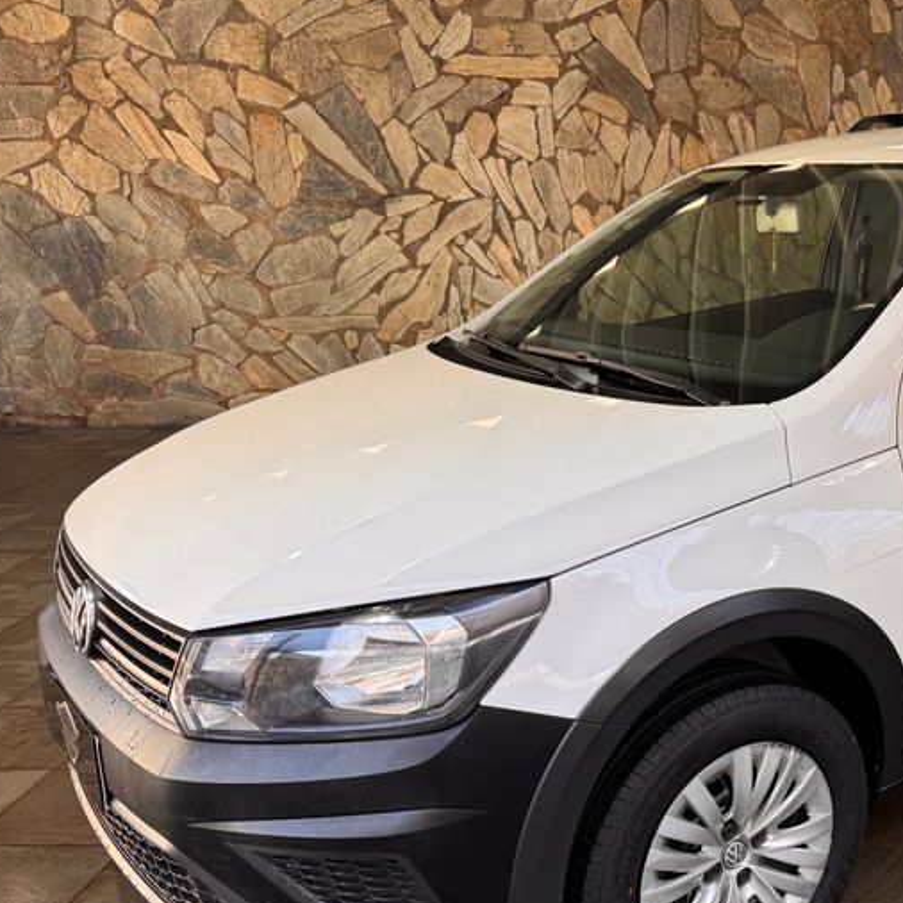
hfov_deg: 39.2
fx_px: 1181
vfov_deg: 41.5
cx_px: 793
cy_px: 573
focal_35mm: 40
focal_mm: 6.76
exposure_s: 1/60
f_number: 1.78
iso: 125
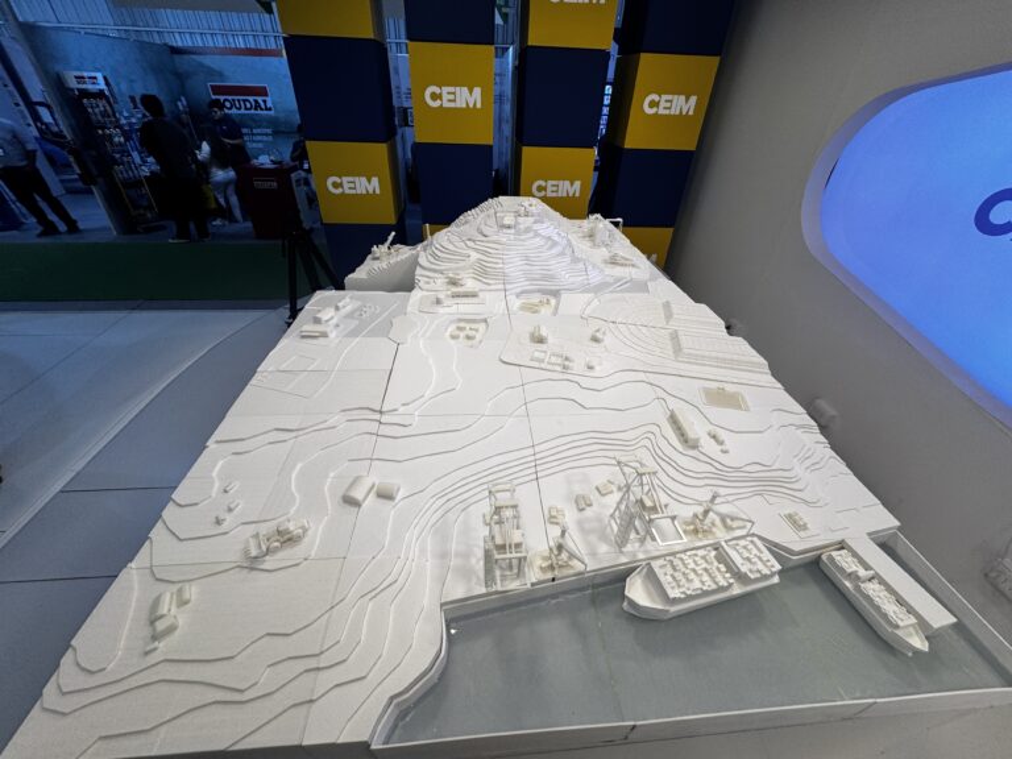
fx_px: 409
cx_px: 506
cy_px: 380
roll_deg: -2.8
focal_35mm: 14
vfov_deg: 85.7
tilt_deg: -35.5
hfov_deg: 102.1
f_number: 2.2
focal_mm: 2.22
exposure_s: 1/100
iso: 50
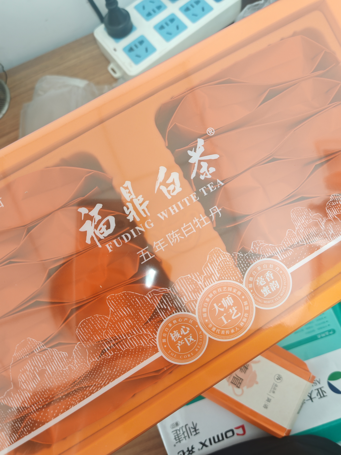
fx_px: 355
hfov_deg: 51.4
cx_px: 170
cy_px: 228
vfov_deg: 65.3
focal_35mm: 27
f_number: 1.9
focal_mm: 6.67
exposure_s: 1/50
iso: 320
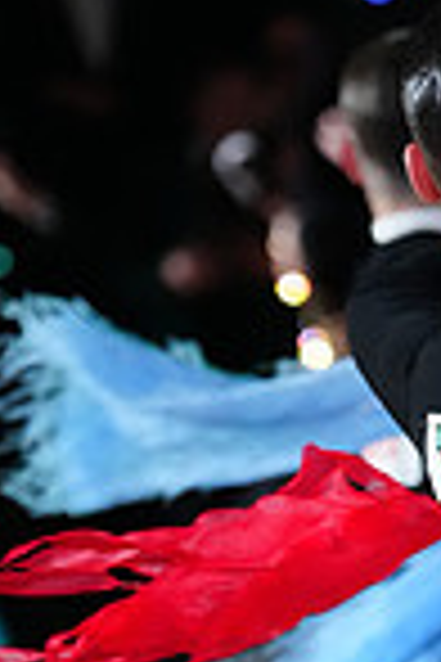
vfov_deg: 4.2
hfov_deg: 2.8
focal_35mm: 494
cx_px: 758
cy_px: 883
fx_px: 9077
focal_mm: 125
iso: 3200
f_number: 2.8
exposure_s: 1/400
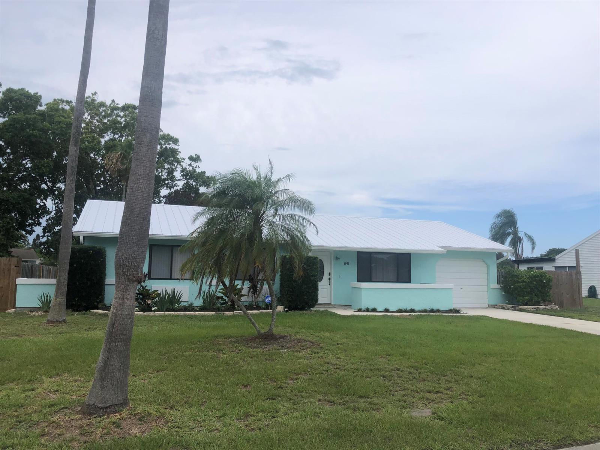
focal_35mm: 28
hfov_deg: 63.4
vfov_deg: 49.7
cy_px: 225
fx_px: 485
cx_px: 300
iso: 20
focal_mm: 3.99
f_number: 1.8
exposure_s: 1/2404
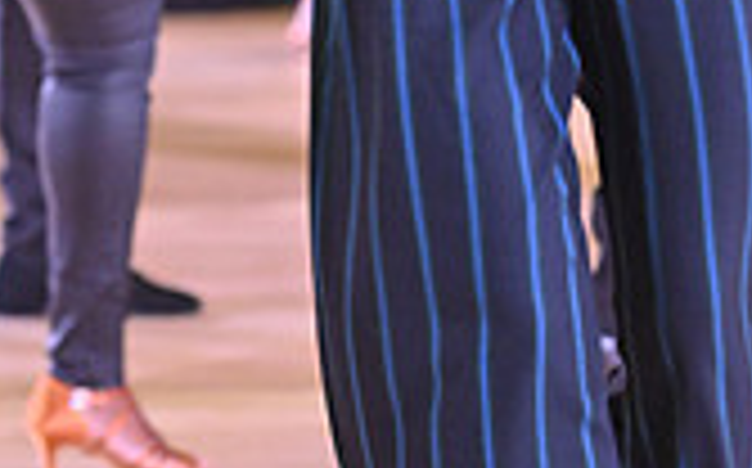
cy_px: -166
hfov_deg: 4.1
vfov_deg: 2.6
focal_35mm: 513
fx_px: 10503
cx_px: 646
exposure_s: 1/400
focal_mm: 145
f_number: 4.5
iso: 3200
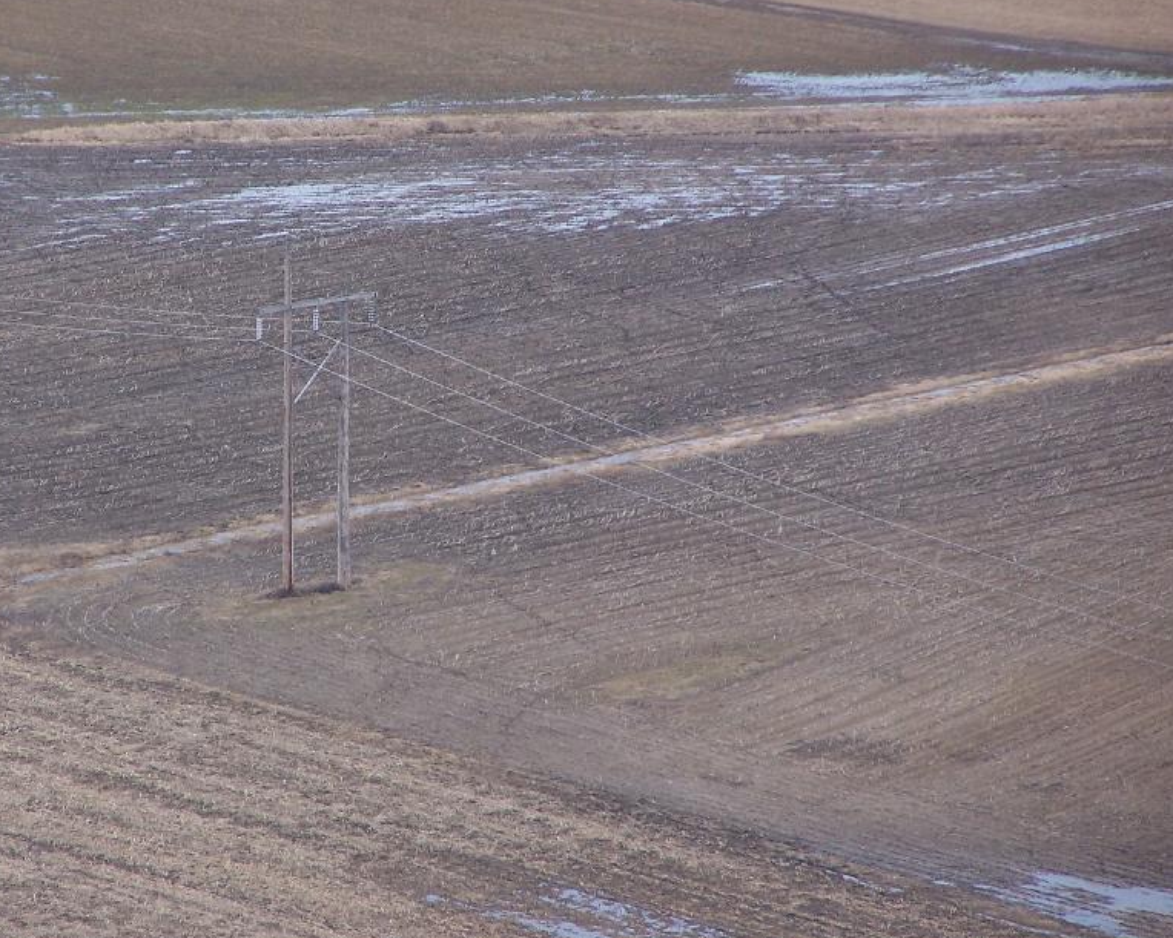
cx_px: 427
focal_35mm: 497
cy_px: 396
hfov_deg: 3.9
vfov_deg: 3.1
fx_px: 17252
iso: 100
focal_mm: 63
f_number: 3.7
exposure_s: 1/400
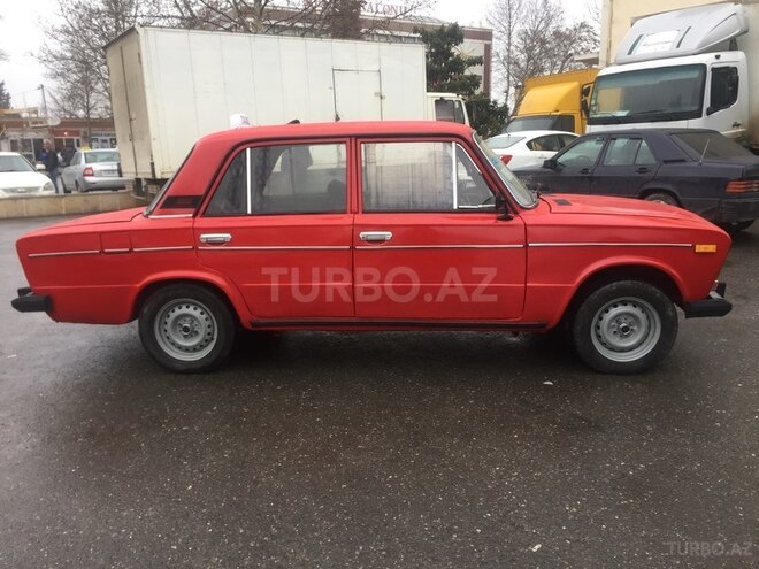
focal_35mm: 29
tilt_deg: -13.3
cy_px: 284
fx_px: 636
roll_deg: +0.7
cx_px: 380
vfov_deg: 48.2
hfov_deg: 61.7
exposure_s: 1/50
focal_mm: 4.15
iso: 32
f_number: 2.2
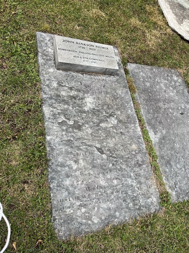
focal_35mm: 26
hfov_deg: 53.1
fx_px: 189
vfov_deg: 67.3
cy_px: 126
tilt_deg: -56.2
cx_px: 94
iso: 50
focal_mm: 5.1
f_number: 1.6
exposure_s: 1/537
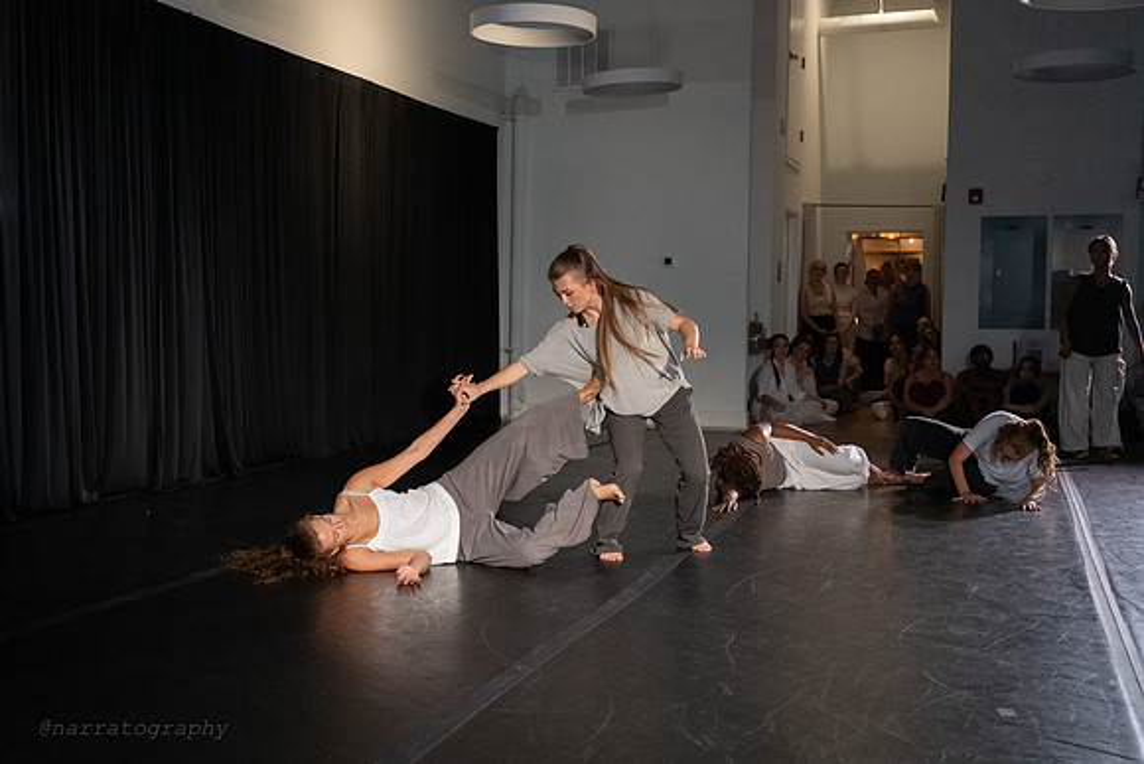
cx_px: 435
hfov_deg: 43.7
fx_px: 1417
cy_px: 383
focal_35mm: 45
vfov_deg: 30.2
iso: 6400
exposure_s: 1/320
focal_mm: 35
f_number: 4
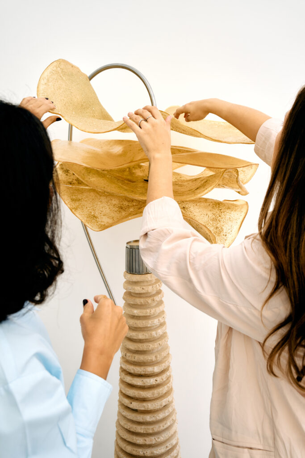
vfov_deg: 55.8
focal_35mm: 34
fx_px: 432
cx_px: 152
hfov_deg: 38.9
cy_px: 229
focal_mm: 34
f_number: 7.1
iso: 100
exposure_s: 1/200
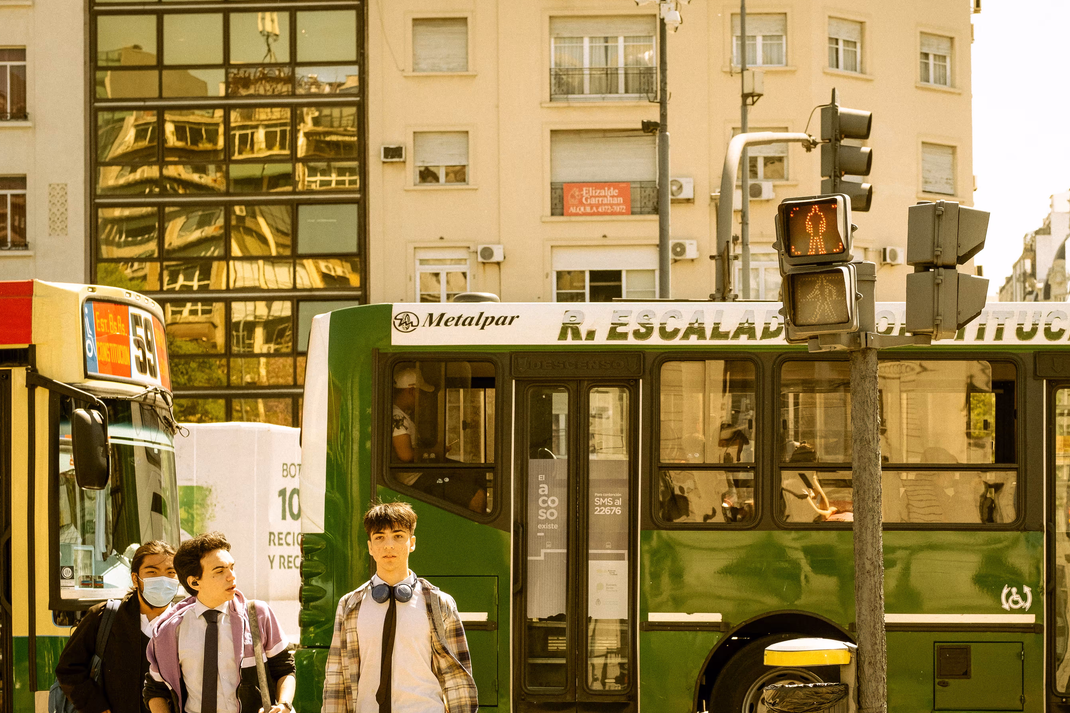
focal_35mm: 87
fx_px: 2586
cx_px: 602
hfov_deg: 23.4
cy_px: 395
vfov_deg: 15.7
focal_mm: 50
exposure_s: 1/500
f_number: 5
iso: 320
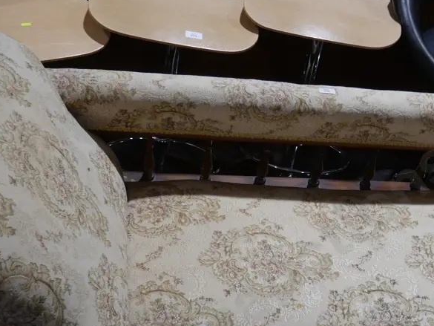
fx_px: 614
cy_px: 277
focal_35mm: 49
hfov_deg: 38.5
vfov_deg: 28.8
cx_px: 288
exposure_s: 1/60
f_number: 3.5
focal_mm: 14
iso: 200
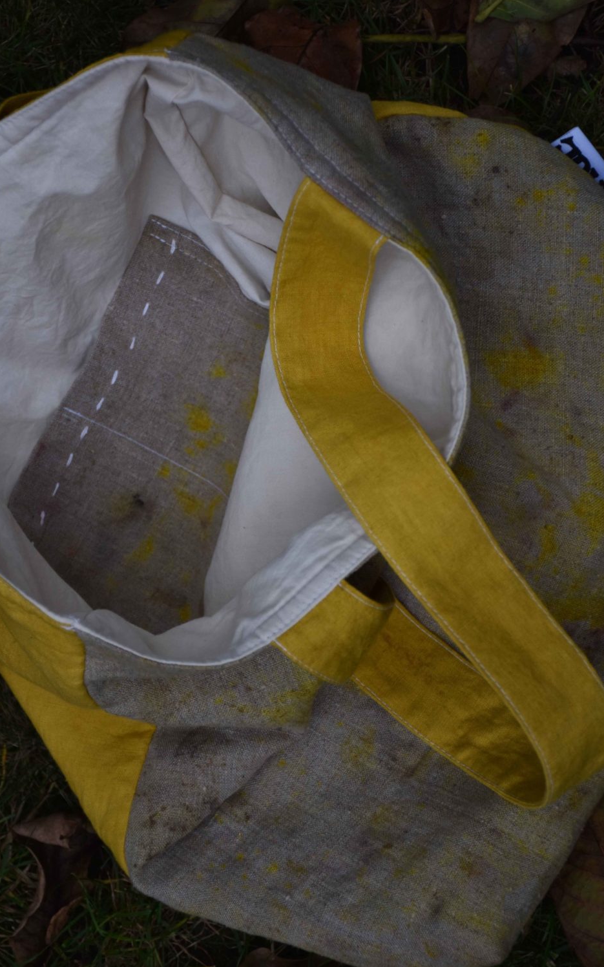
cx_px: 300
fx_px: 2423
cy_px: 484
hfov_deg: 14.2
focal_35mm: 92
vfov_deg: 22.6
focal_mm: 60
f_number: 5
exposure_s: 1/80
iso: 250
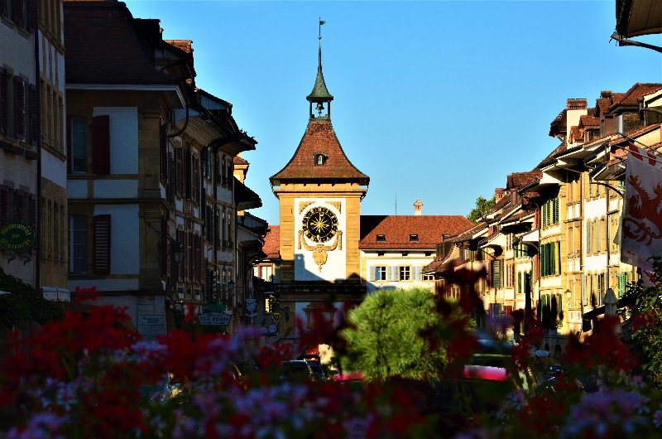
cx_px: 331
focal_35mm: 120
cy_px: 220
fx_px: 2202
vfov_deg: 11.4
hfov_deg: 17.1
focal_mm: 80
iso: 320
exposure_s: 1/200
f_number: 10
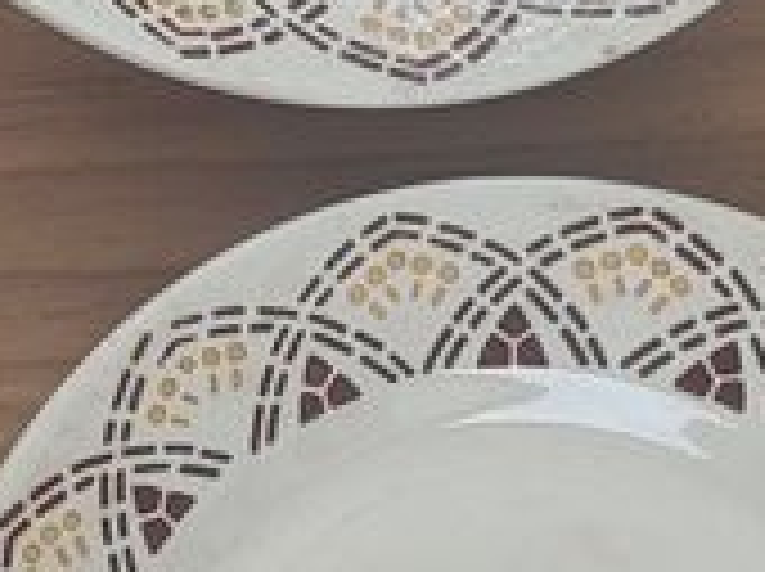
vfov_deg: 9.5
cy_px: -153
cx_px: -864
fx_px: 3376
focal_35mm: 153
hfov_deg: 11.4
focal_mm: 5.4
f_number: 1.8
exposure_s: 1/134
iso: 40
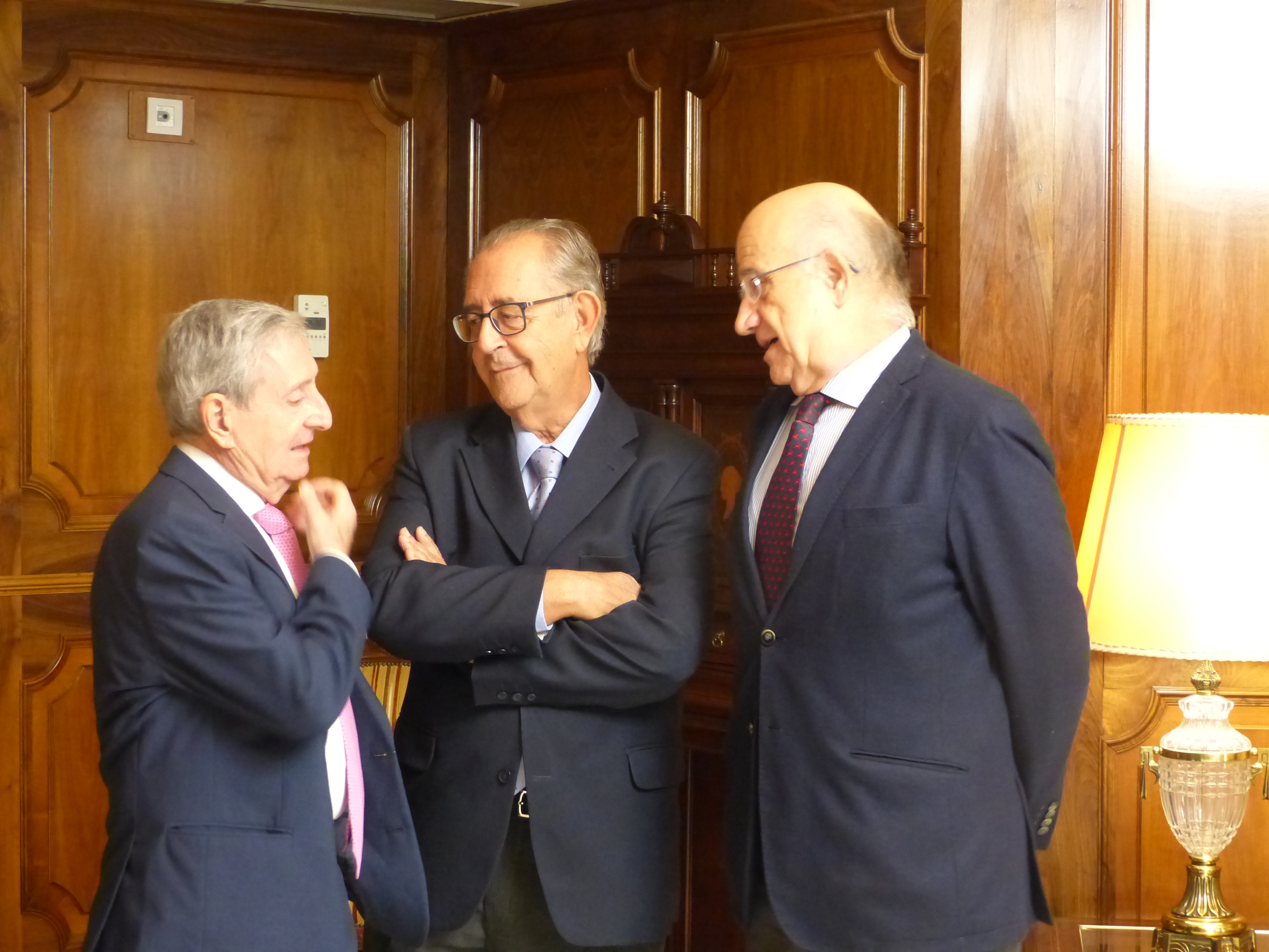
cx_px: 634
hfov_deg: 26.0
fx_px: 2749
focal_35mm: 75
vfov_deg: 19.6
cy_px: 476
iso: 800
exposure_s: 1/25
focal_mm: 13.5
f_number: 3.2
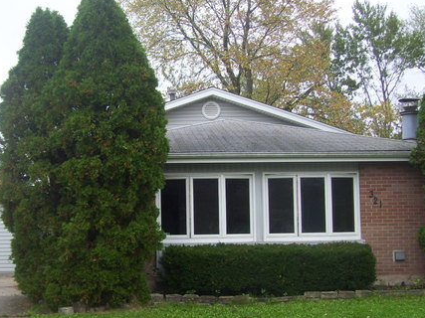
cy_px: 201
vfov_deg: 26.9
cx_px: 145
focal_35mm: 54
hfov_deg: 35.2
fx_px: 663
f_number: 2.7
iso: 80
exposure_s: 1/125
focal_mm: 6
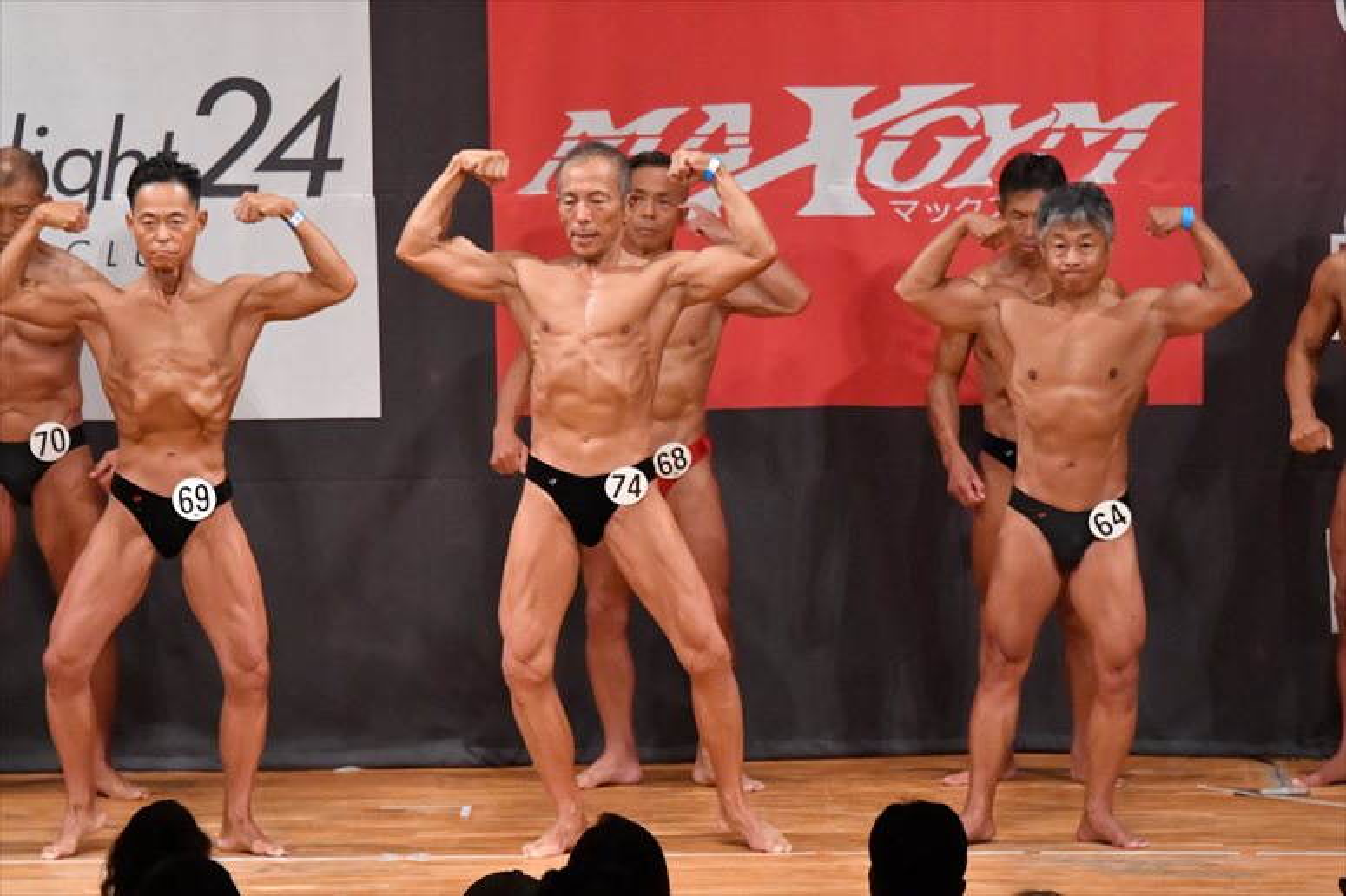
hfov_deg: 8.1
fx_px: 9530
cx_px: 673
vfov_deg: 5.4
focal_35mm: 255
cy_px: 448
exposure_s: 1/400
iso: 9000
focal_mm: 170
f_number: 5.6
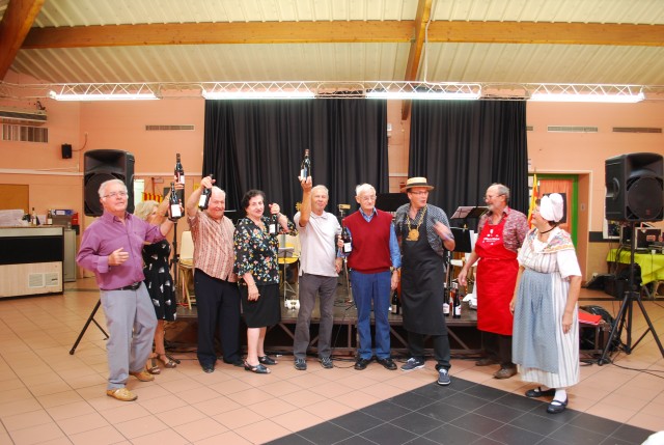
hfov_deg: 67.3
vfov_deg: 48.1
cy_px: 222
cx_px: 332
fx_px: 499
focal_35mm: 27
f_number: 3.5
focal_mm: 18
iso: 400
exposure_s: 1/30
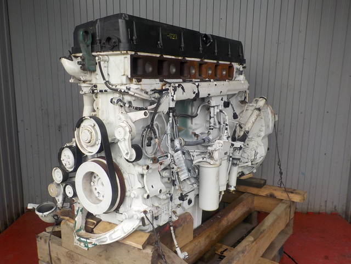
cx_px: 176
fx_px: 304
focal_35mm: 30
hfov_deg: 60.0
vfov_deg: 46.8
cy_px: 132
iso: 125
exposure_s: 1/320
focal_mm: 4.1
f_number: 3.3
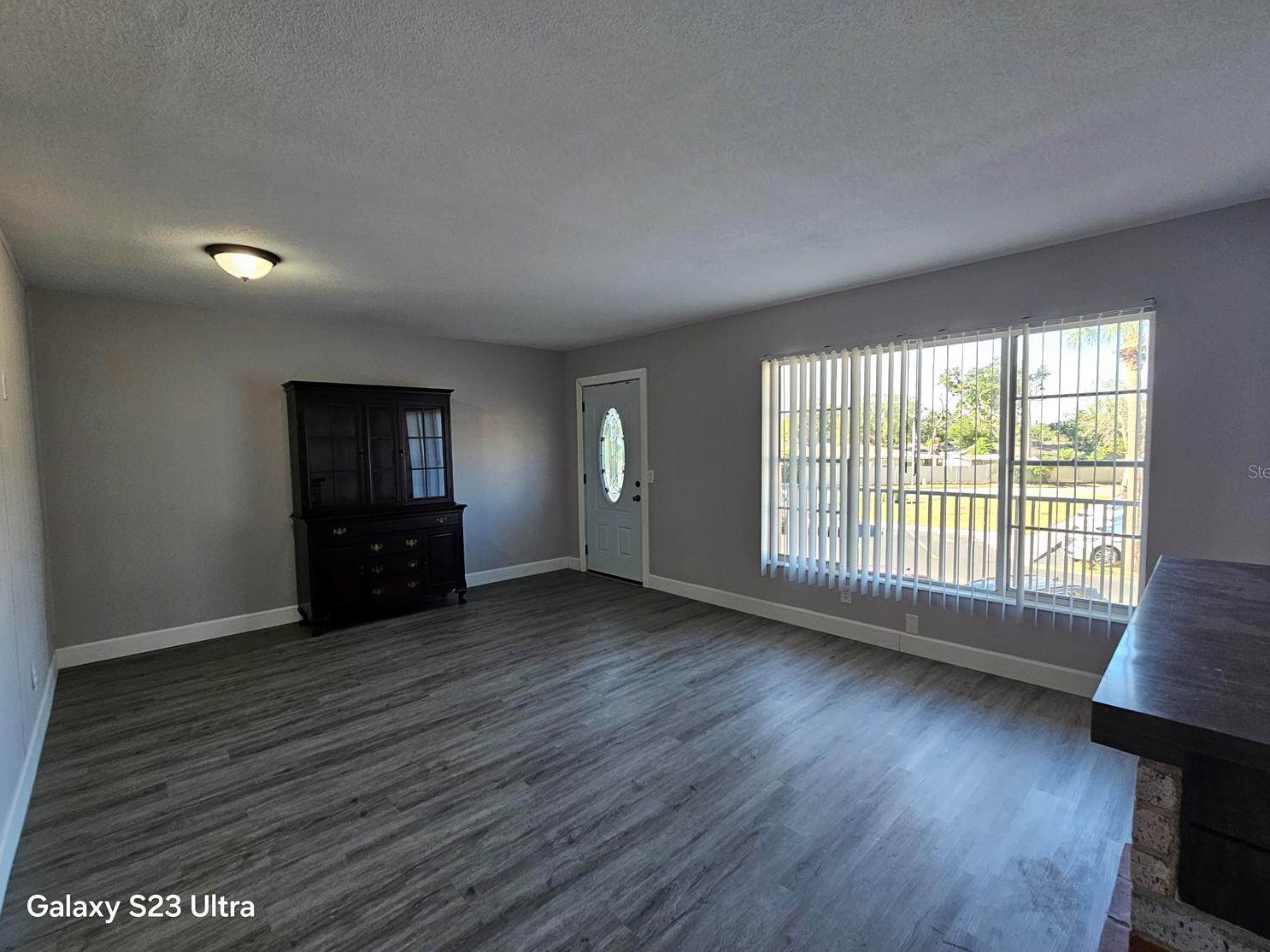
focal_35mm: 14
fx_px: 514
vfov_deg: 85.7
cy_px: 471
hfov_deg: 102.1
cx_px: 645
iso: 80
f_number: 2.2
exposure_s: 1/60
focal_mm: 2.2
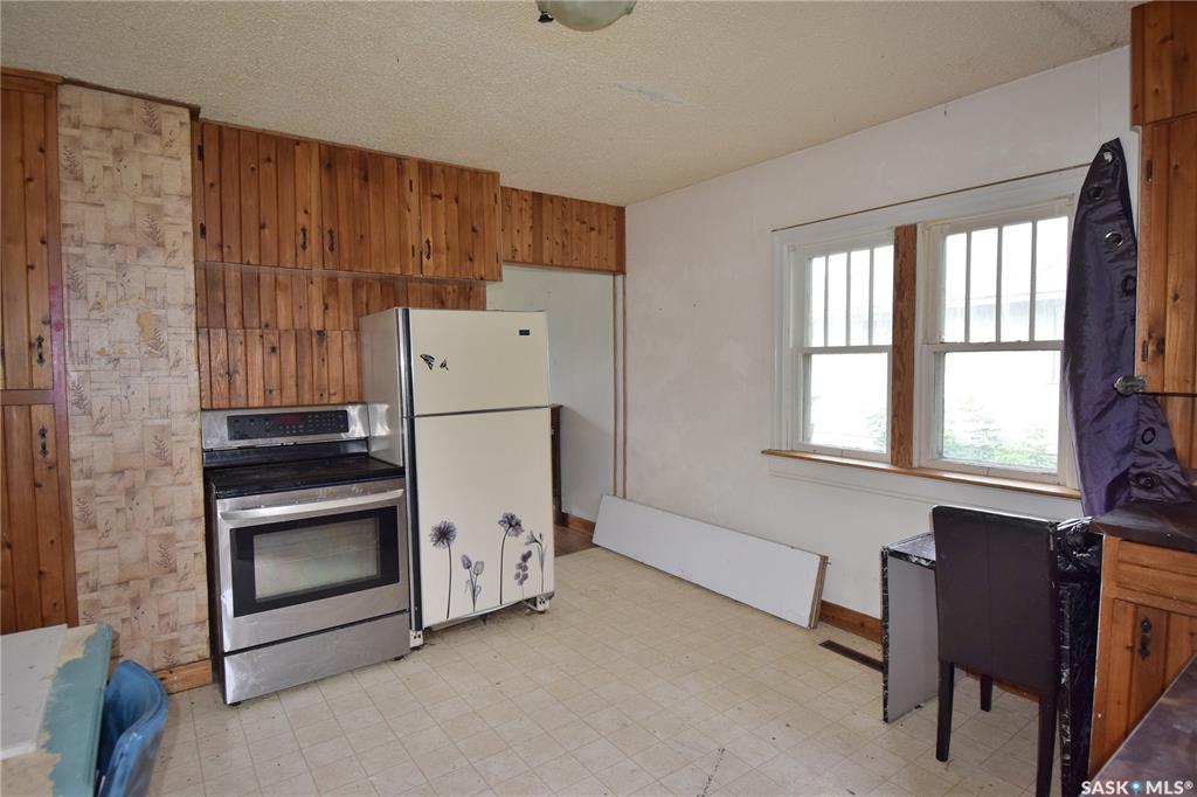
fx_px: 648
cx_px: 598
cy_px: 398
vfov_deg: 63.2
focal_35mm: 20
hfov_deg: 85.4
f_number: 5.6
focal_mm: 13
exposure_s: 1/125
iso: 500
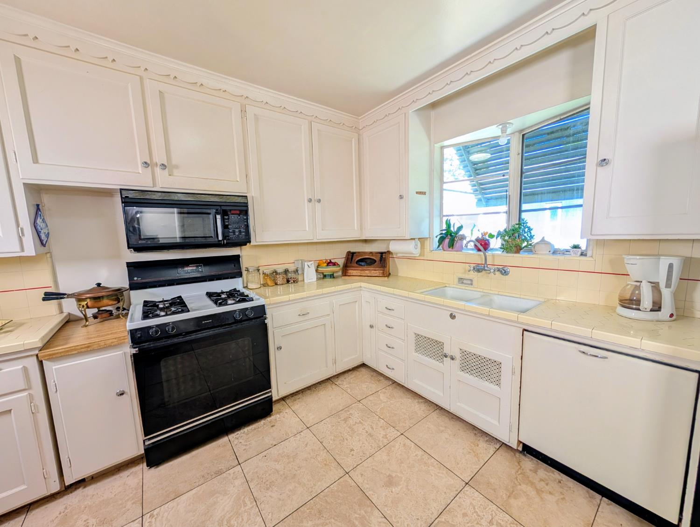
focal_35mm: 12
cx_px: 350
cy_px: 264
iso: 153
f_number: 1.7
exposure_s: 1/89.2
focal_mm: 2.02
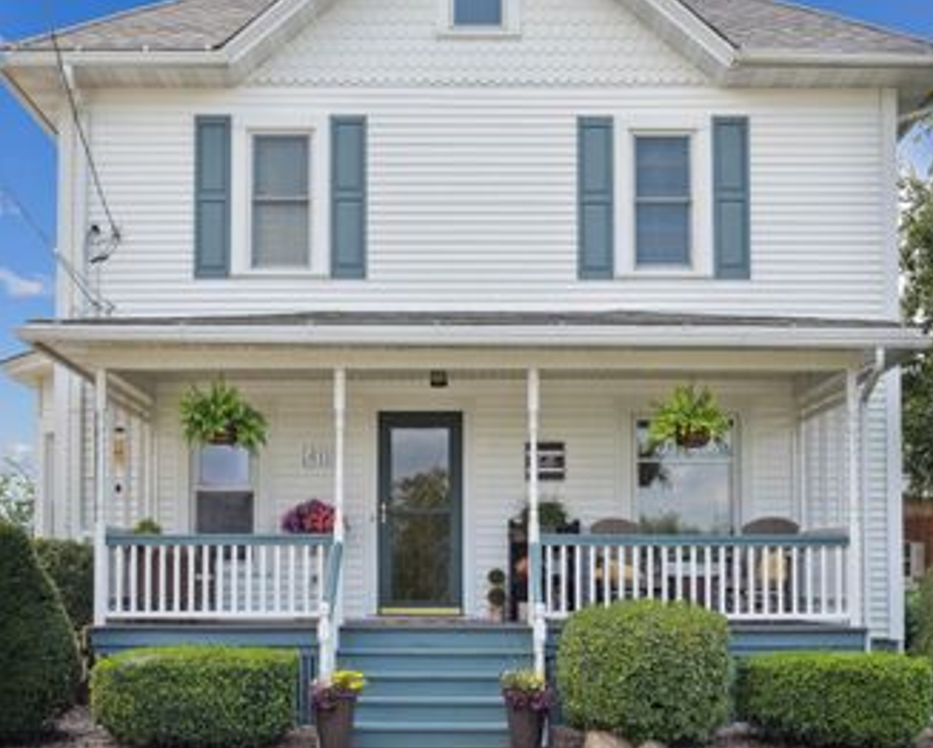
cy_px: 290
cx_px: 482
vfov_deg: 34.8
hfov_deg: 42.9
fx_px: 1188
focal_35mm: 43
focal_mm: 30
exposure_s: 1/400
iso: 250
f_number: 9
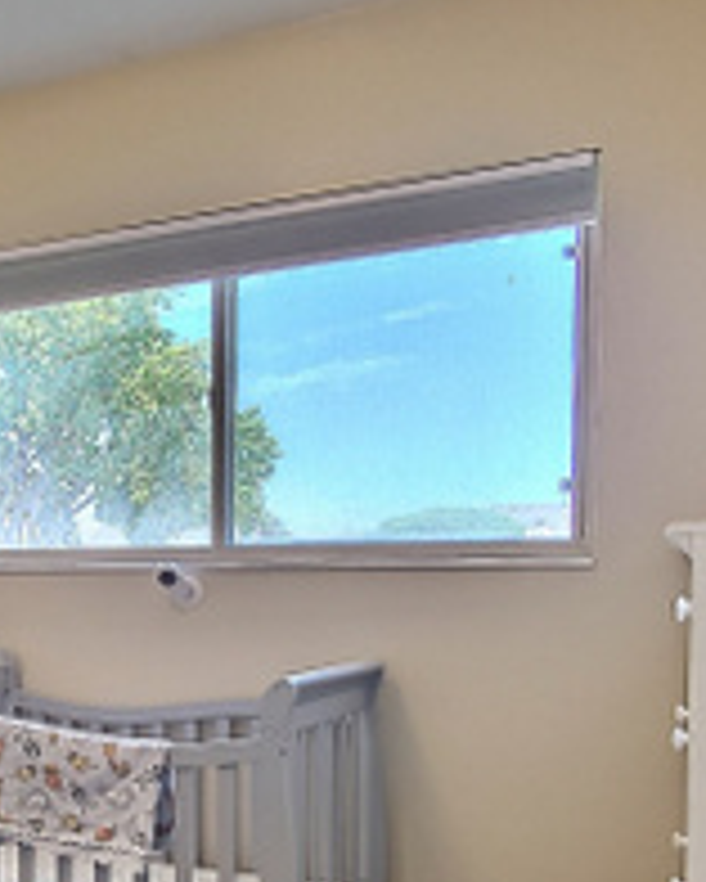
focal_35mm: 31
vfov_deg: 54.5
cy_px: 662
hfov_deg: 44.6
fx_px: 809
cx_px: 130
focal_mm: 2.2
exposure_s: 1/2
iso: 400
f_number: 2.2
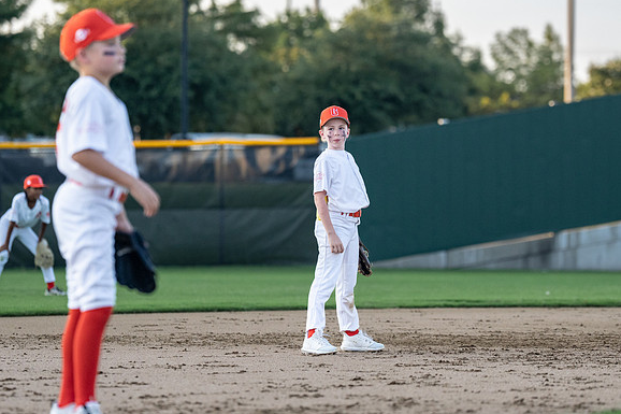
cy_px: 171
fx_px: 4001
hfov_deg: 8.9
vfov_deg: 5.9
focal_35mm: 232
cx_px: 353
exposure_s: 1/3200
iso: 500
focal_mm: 140
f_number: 2.8
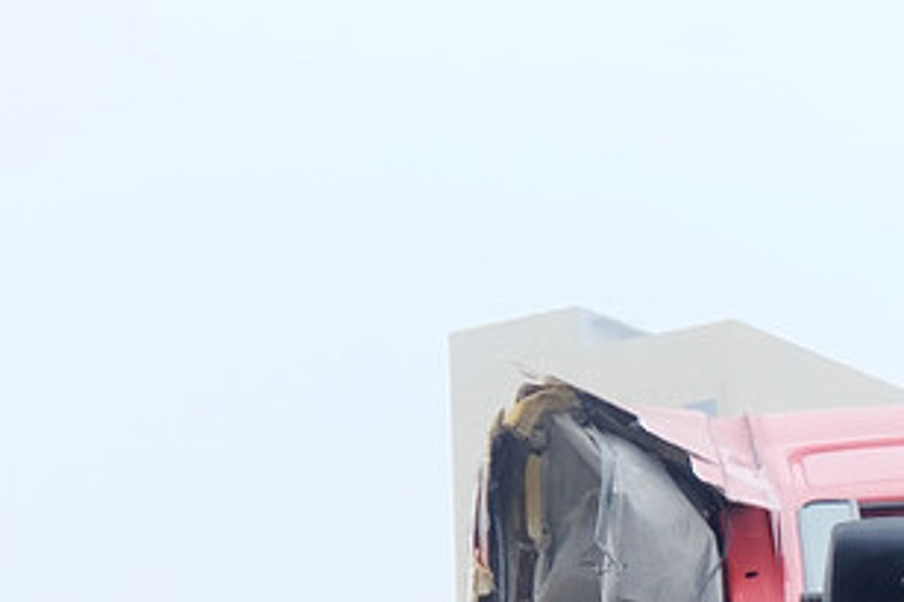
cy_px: 1119
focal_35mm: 113
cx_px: 1045
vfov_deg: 11.2
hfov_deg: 17.4
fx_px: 2836
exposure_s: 1/350
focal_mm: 19.2
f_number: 3.8
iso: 400
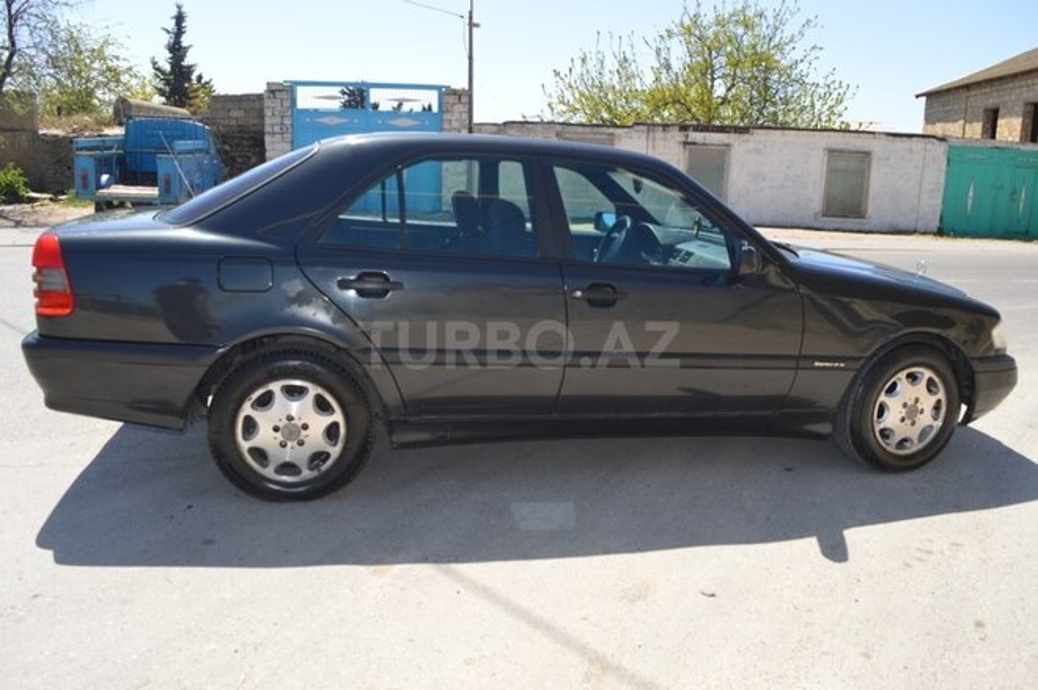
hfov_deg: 67.4
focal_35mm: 27
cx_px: 519
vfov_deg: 47.9
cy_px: 345
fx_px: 778
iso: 100
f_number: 7.1
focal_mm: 18
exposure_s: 1/200
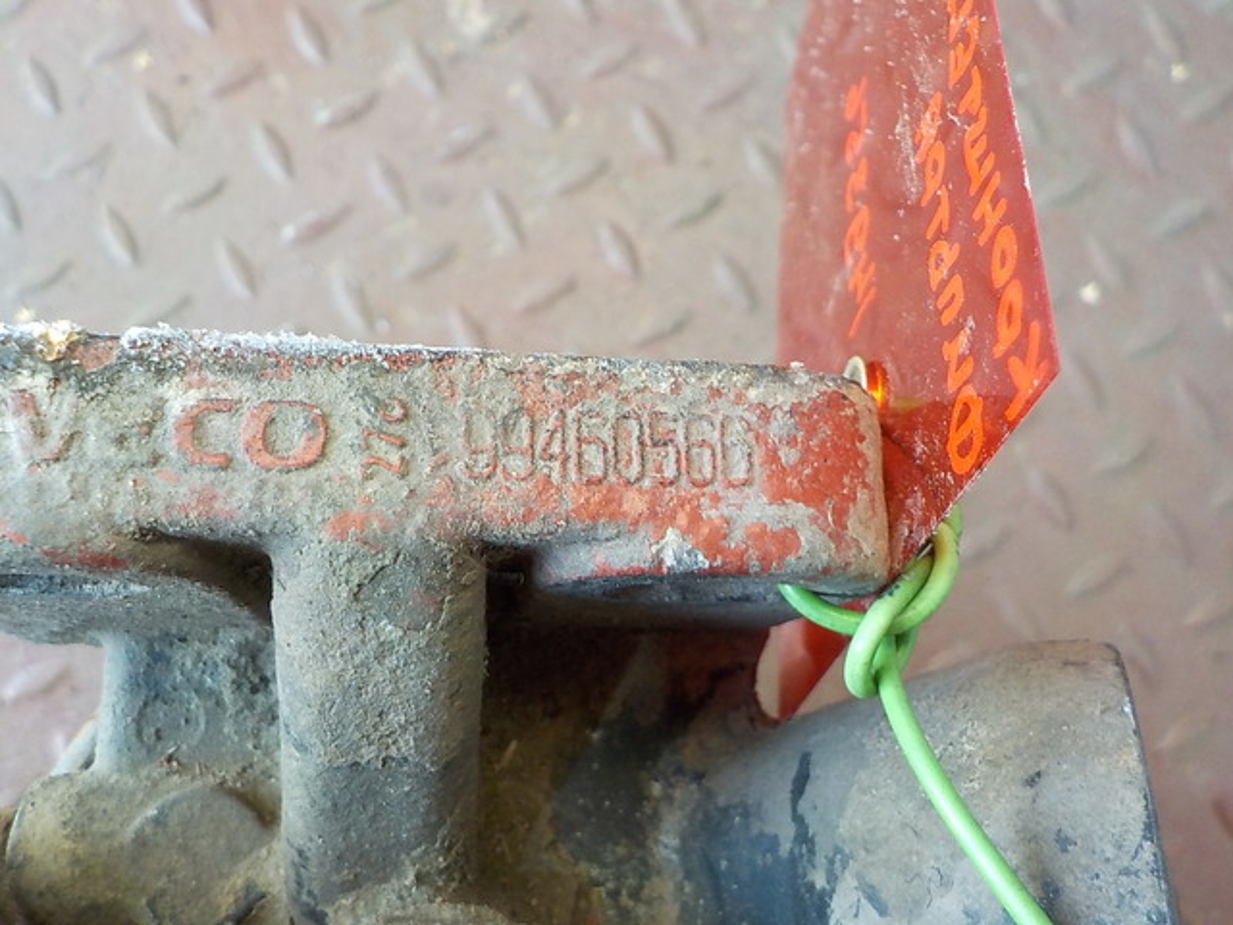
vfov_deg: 46.8
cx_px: 616
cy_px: 462
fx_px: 1069
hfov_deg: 60.0
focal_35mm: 30
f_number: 3.3
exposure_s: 1/30
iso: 280
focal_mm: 4.1
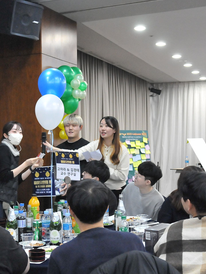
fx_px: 460
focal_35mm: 58
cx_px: 72
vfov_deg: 33.2
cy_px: 148
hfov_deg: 25.1
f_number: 4
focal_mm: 24
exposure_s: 1/60
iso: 3200
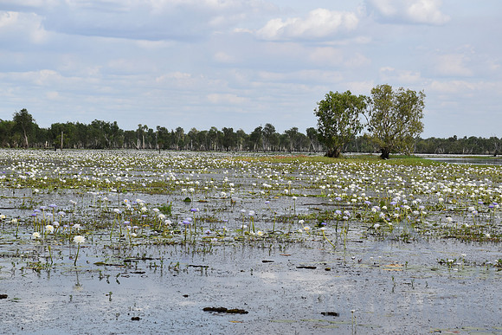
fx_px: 1381
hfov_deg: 20.6
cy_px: 168
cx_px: 251
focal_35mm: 99
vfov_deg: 13.8
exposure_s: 1/400
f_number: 10
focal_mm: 66
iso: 200
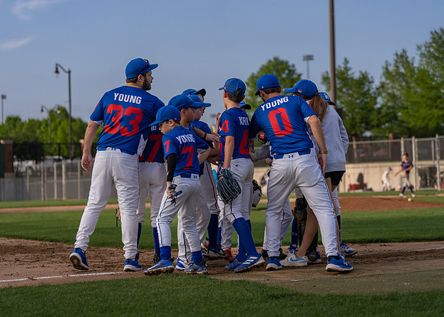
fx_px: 1070
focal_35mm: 85
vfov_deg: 16.8
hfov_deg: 23.4
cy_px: 158
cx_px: 222
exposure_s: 1/3200
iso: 320
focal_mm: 76
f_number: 2.8
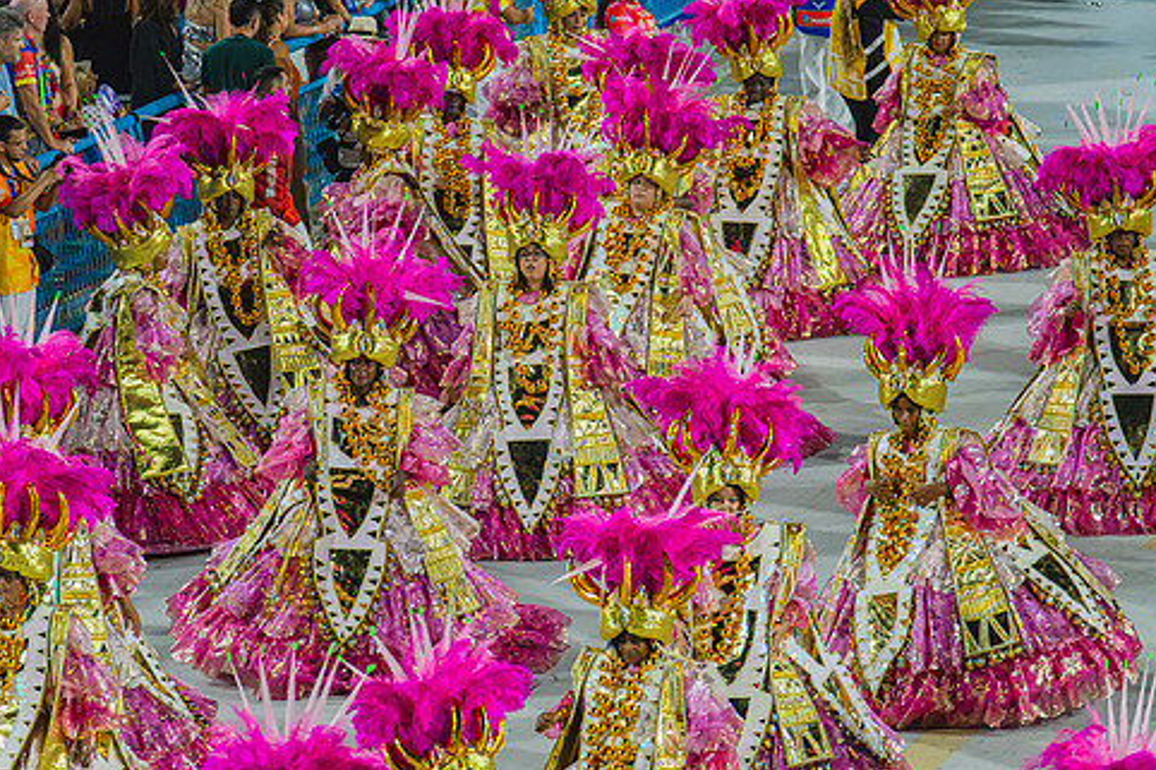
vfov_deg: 5.2
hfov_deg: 7.8
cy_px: 380
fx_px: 8506
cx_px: 544
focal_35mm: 265
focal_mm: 220
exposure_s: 1/320
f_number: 5.6
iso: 1600
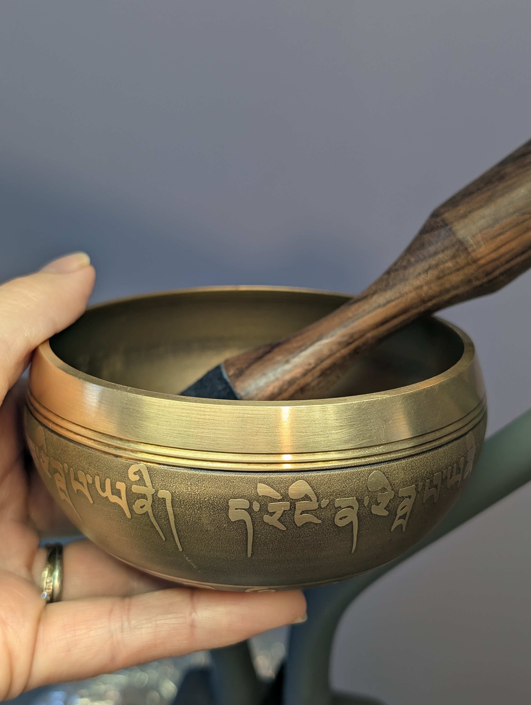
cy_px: 352
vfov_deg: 38.9
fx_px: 1000
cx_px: 266
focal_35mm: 49
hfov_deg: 29.7
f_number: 1.68
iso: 26
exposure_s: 1/71.5
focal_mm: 6.9
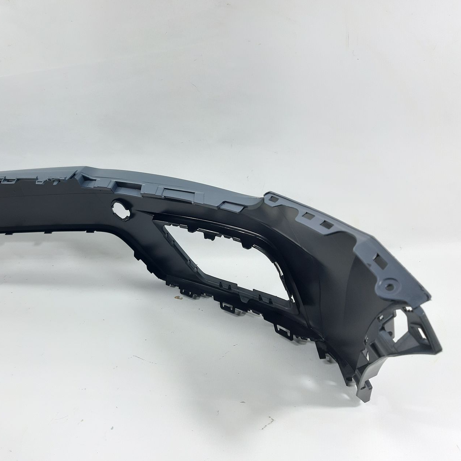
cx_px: 168
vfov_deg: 51.1
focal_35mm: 32
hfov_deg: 50.5
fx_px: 482
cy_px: 231
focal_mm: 3.93
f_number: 1.7
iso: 80
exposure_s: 1/50
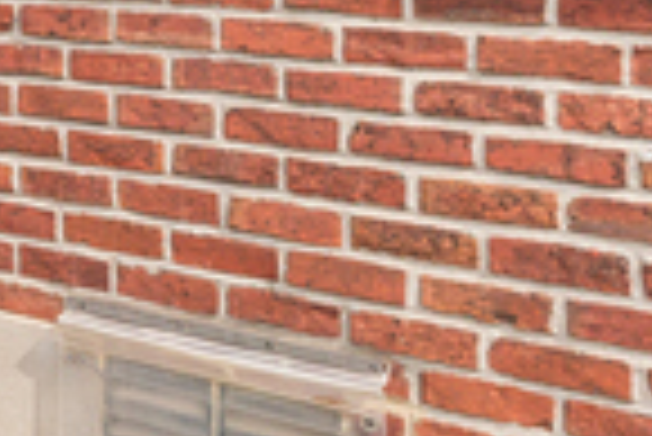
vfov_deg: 14.1
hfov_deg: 14.9
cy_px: -112
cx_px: -850
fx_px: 1704
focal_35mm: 94
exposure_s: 1/640
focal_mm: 17
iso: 800
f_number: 11
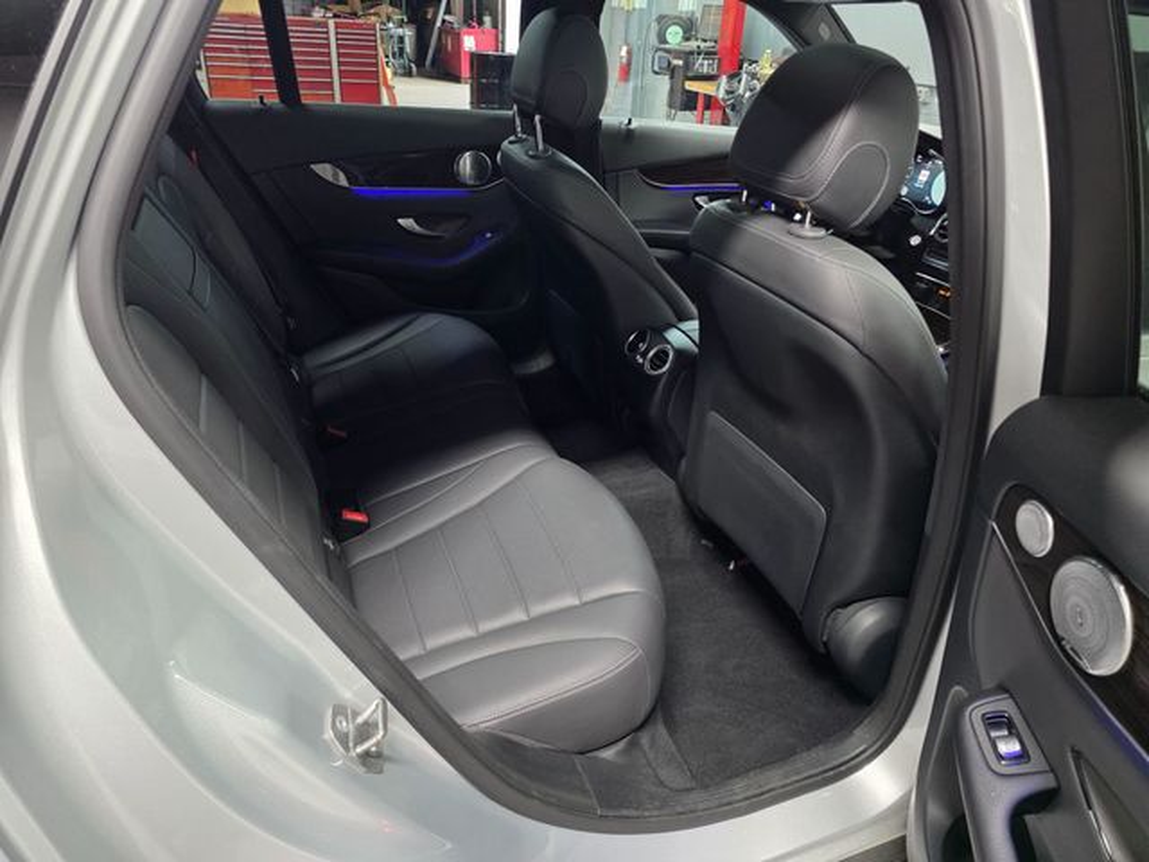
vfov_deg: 58.9
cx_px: 574
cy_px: 431
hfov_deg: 73.9
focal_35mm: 23
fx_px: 763
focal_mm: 6.3
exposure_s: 1/120
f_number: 1.7
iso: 640
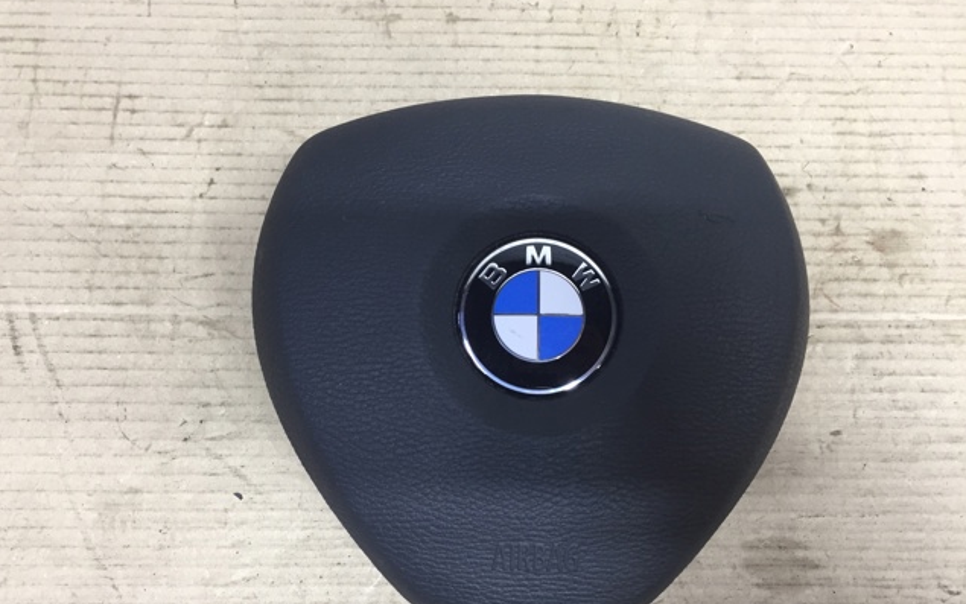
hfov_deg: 61.2
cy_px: 319
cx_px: 484
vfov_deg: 40.6
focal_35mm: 31
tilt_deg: -72.1
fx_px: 816
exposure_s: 1/33
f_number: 2.2
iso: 125
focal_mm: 4.15
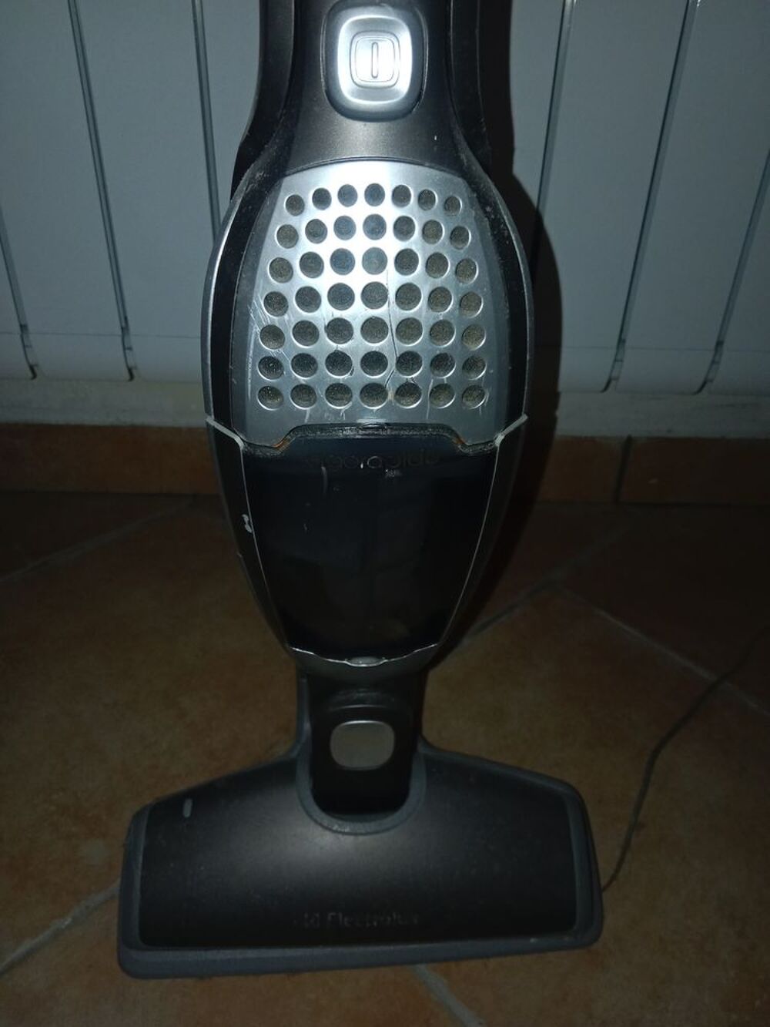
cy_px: 514
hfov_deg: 54.9
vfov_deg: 69.4
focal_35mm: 25
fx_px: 741
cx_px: 385
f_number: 2.2
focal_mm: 3.4
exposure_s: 1/50
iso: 242
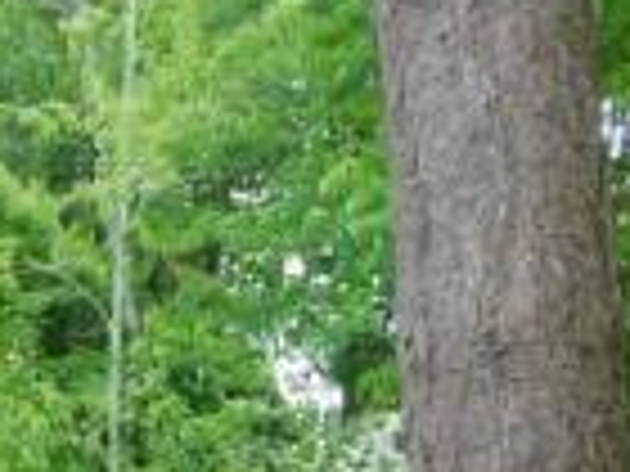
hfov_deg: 11.1
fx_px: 3003
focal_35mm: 165
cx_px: -536
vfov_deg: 8.7
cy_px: 764
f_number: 3.5
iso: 125
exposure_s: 1/200
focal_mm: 6.3
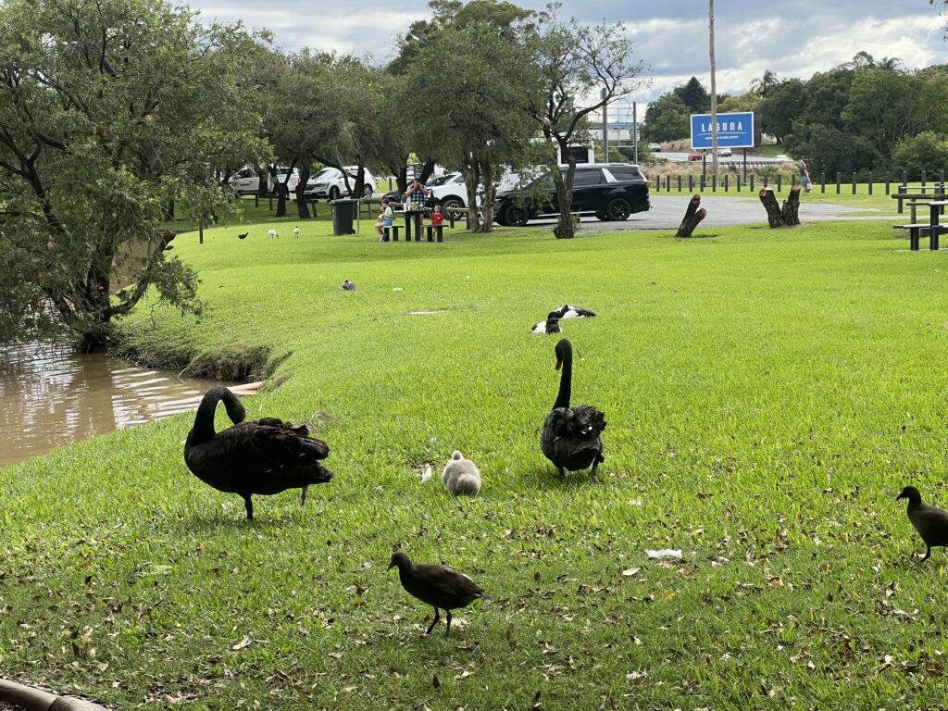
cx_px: 474
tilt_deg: -4.3
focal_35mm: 77
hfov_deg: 25.3
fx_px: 2109
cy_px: 356
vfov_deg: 19.1
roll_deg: +1.4
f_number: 2.8
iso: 32
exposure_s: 1/307
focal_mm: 9
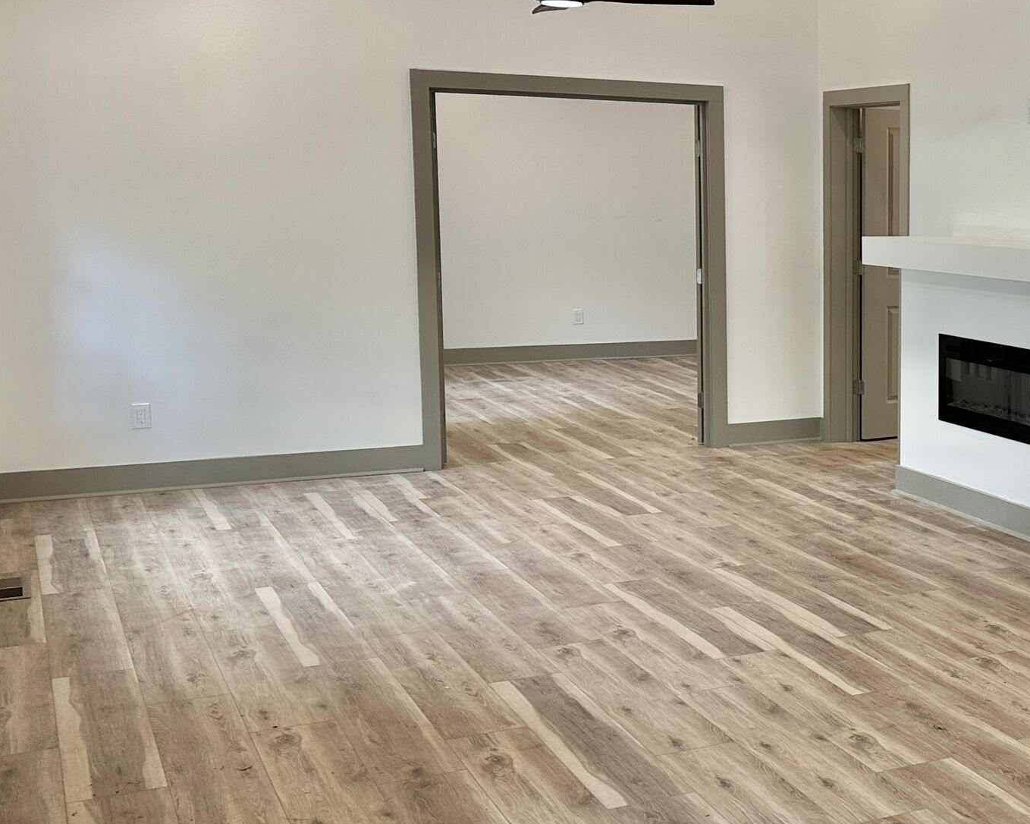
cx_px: 1050
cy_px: 379
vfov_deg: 28.6
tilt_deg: -6.6
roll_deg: -0.9
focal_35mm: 53
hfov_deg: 32.3
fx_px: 1615
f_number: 1.78
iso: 100
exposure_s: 1/120
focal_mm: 6.86
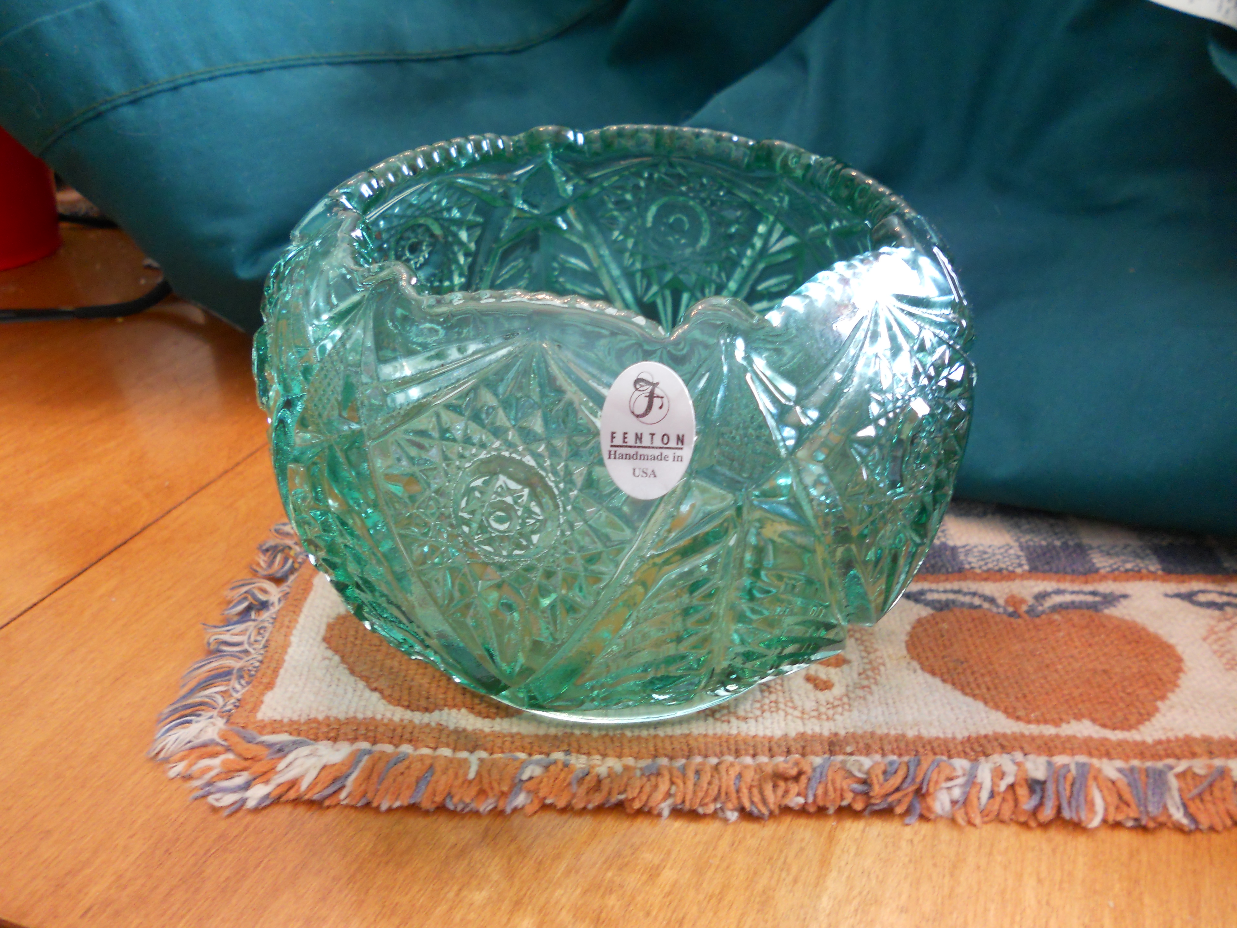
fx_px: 1144
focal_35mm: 32
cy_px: 464
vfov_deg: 44.2
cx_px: 618
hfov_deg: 56.8
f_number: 3.5
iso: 250
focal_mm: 5.8
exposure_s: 1/30
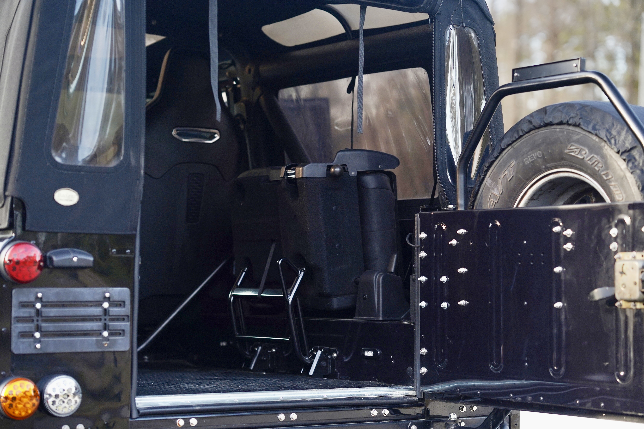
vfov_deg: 16.1
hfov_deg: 23.9
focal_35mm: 85
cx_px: 322
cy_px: 214
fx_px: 1520
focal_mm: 85
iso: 250
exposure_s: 1/400
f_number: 2.5
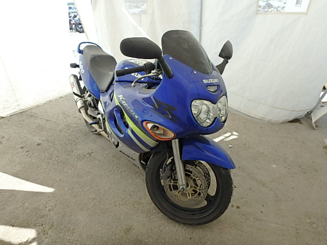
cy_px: 122
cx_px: 164
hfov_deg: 79.0
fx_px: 198
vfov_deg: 63.4
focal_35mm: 21
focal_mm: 3.7
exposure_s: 1/500
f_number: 3.5
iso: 125
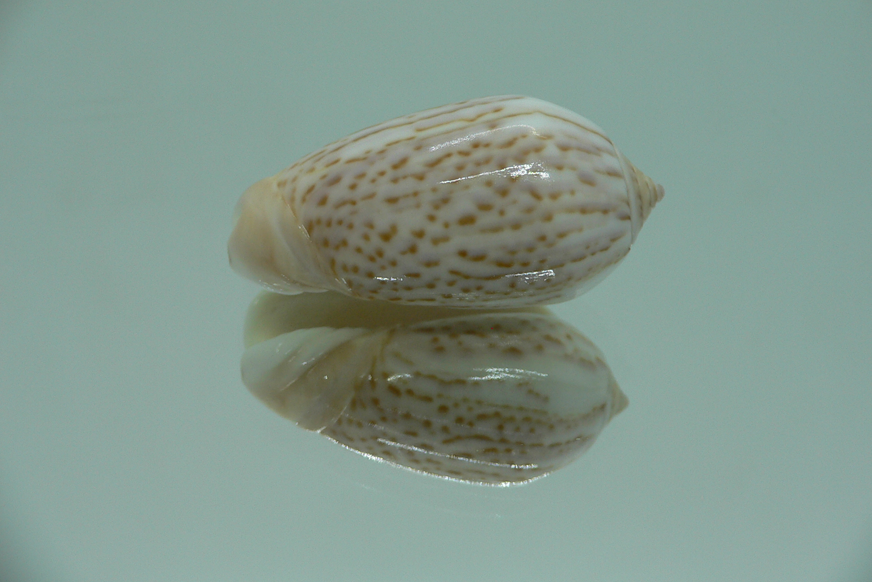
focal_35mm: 37
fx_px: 896
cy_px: 263
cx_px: 442
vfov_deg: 35.9
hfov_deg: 51.9
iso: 80
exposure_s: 1/60
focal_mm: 4.6
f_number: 2.8
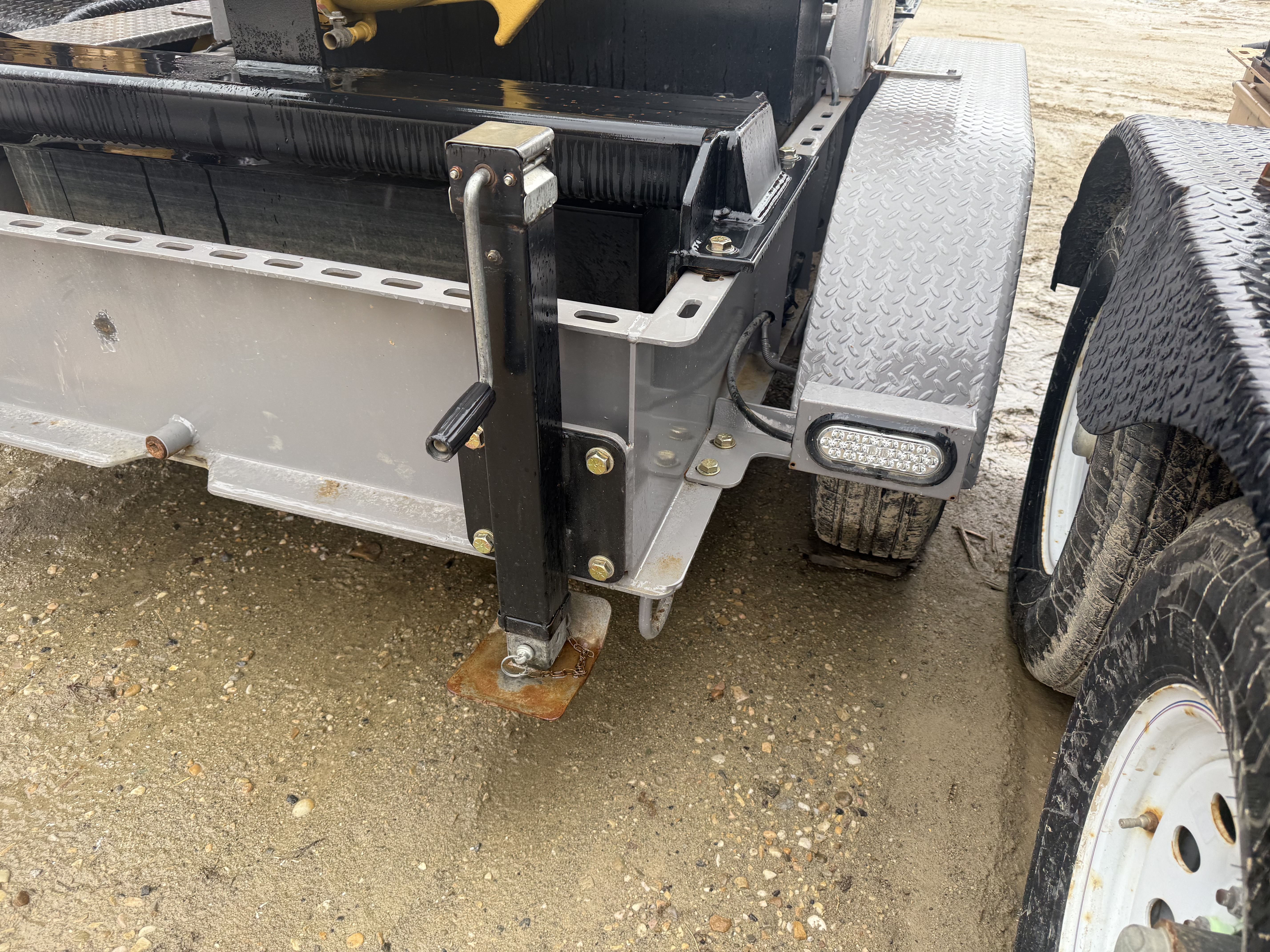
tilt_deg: -33.0
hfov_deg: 71.6
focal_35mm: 24
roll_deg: -0.9
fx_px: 881
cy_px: 476
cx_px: 635
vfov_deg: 56.8
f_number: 1.78
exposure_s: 1/121
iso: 64
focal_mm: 6.76
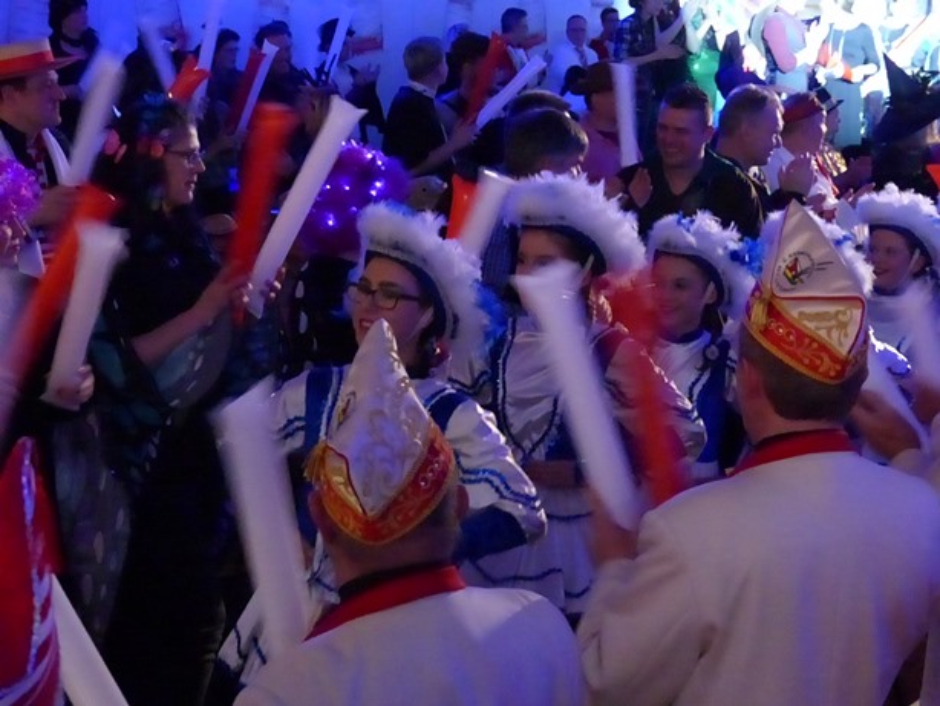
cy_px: 353
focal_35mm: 66
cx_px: 470
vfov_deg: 22.3
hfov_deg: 29.4
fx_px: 1793
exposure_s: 1/60
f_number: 2.8
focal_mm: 11.9
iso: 3200
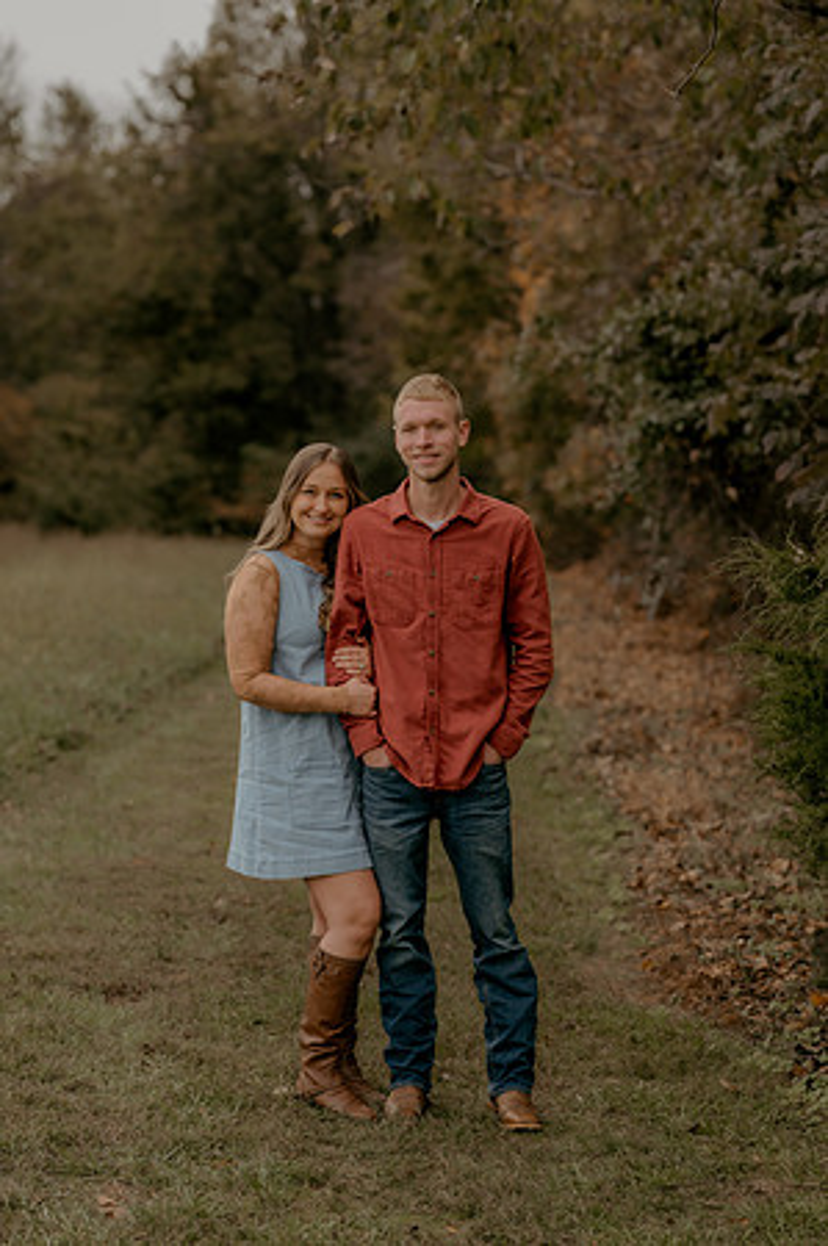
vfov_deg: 23.9
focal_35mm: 85
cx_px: 414
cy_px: 623
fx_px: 2939
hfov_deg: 16.0
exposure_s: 1/640
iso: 125
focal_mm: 85
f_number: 2.8
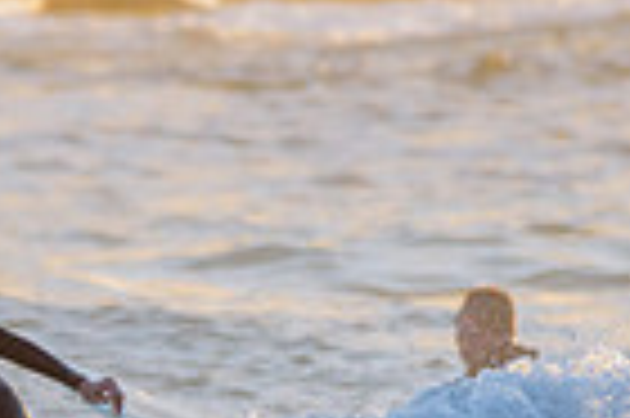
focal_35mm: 2538
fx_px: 44363
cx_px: -149
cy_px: 398
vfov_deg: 0.5
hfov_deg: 0.8
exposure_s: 1/1250
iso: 400
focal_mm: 500
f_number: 5.6
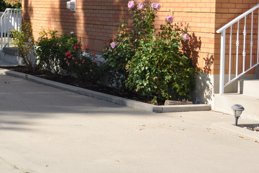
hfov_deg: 20.8
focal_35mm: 92
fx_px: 663
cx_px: -40
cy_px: 17
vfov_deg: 14.7
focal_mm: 25
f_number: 11
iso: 200
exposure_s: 1/200
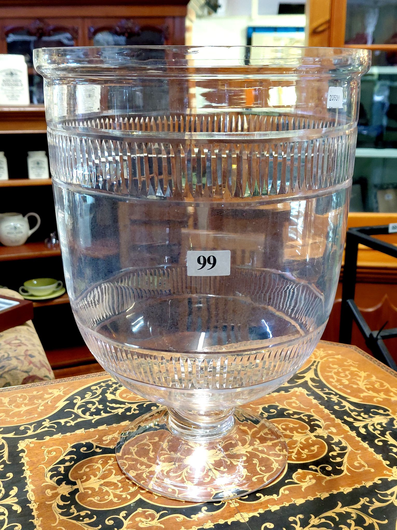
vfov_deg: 69.4
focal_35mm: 25
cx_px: 198
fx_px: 382
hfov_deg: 54.9
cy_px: 265
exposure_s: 1/50.3
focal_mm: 4.69
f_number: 1.8
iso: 400
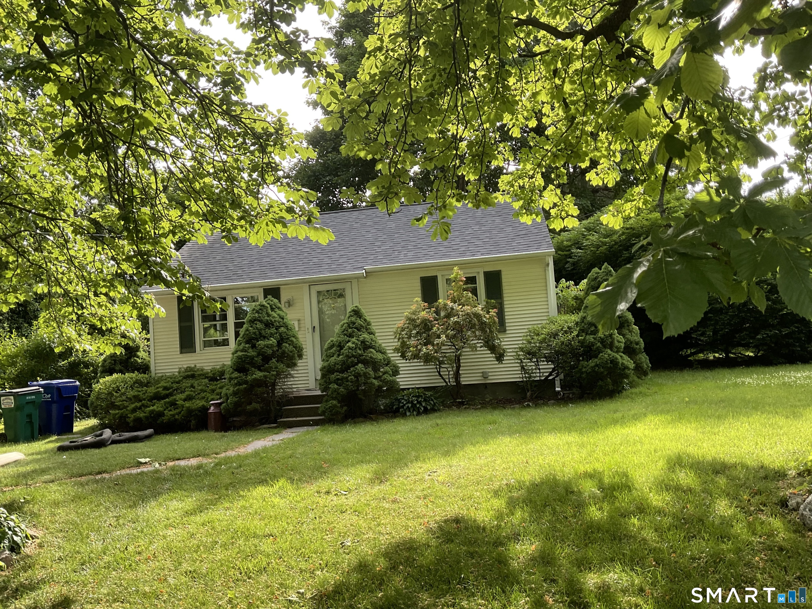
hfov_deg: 61.7
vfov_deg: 48.2
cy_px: 304
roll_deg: +5.0
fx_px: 680
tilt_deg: +5.6
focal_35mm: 29
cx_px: 406
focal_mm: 3
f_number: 1.8
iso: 16
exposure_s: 1/213
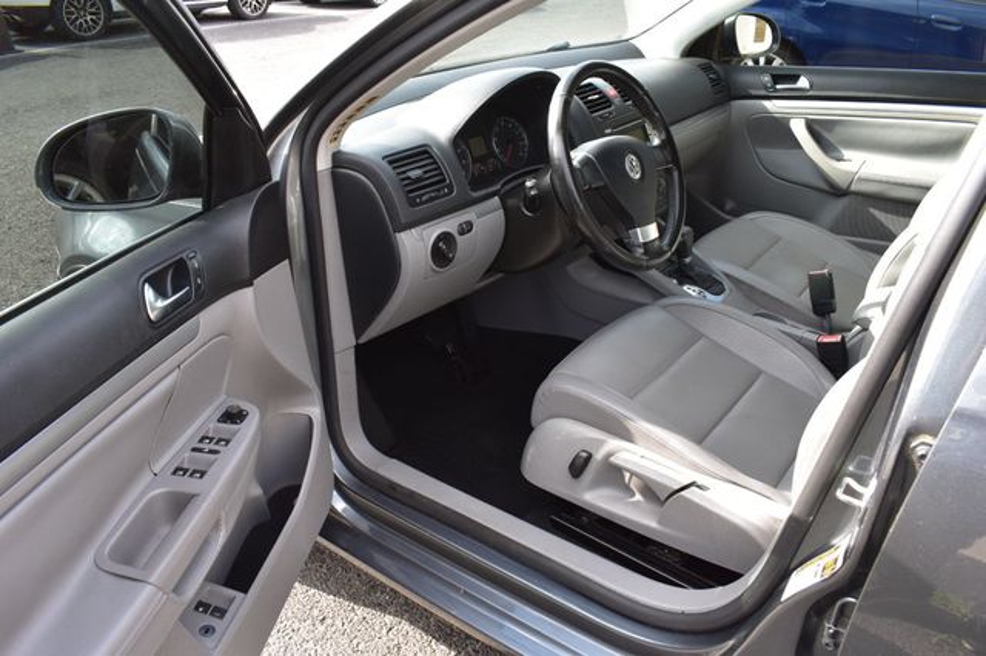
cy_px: 328
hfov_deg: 67.4
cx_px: 493
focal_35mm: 27
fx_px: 739
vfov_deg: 47.9
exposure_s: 1/80
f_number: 9
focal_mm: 18
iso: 400
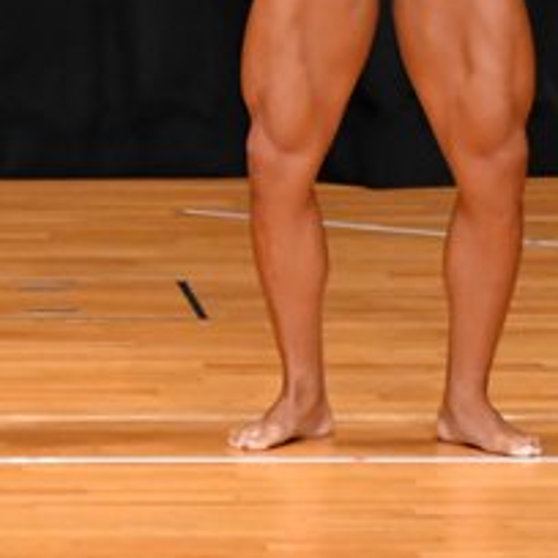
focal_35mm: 822
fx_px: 14991
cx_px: 10
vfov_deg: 2.1
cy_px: -74
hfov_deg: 2.1
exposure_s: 1/400
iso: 4000
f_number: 5.6
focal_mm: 170
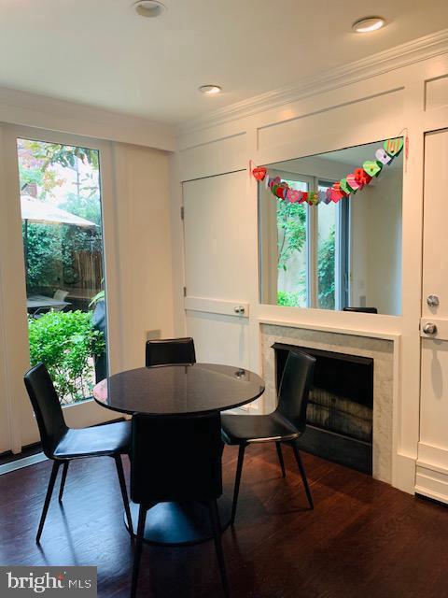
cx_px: 224
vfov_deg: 67.3
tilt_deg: -3.9
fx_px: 449
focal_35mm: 26
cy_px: 299
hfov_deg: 53.1
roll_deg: +0.7
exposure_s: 1/60
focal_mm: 4.25
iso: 200
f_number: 1.8
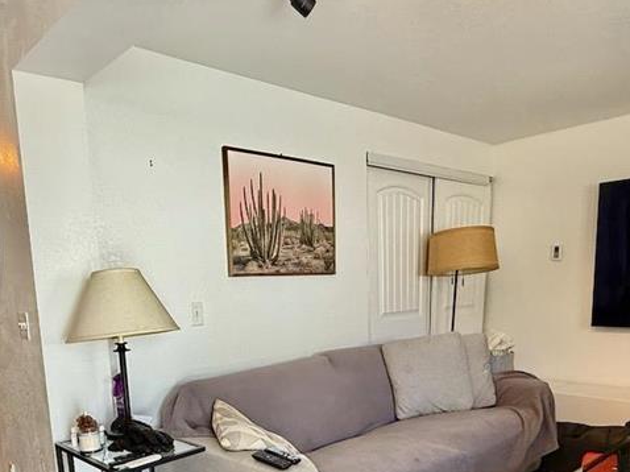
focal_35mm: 30
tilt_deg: -8.8
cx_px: 293
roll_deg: +3.0
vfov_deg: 44.5
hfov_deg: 59.9
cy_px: 376
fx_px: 546
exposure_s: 1/120
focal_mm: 2.22
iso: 200
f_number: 2.2
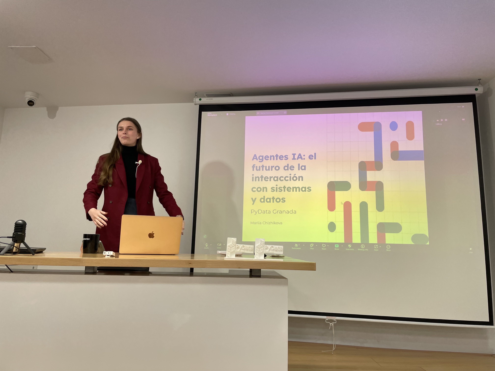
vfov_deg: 53.1
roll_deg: -1.4
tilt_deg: +11.0
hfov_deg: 67.3
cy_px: 186
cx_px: 248
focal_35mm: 26
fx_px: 372
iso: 50
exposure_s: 1/100
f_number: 1.6
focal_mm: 4.2
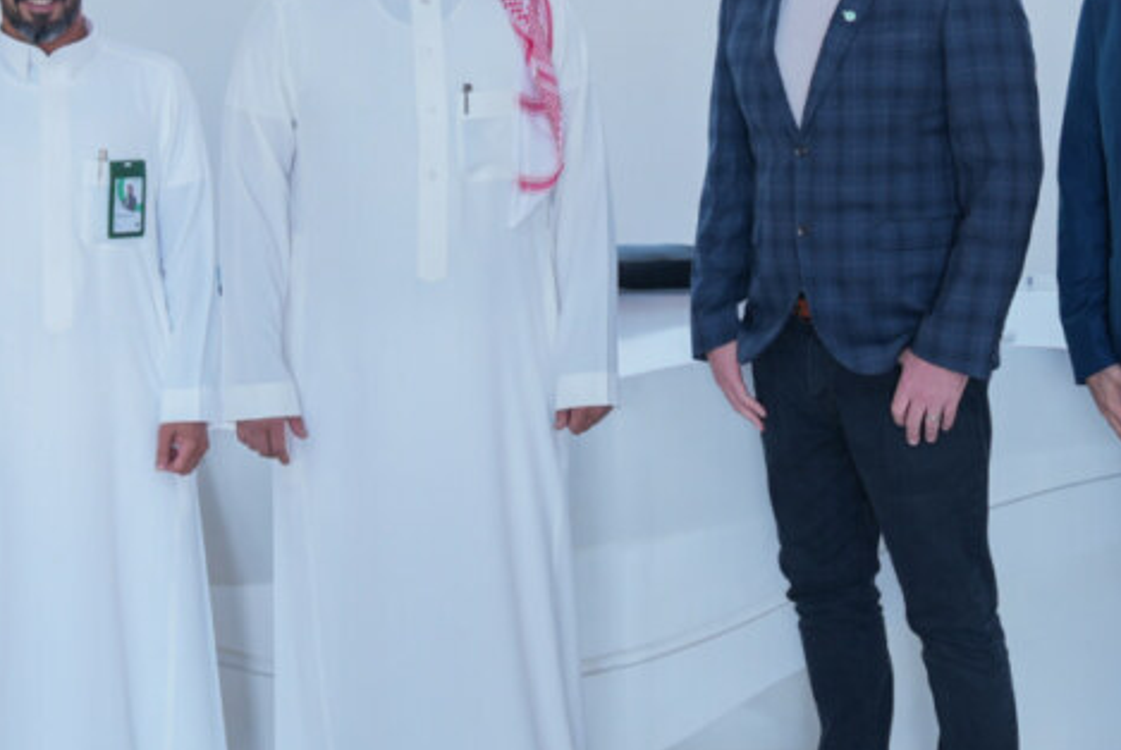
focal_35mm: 72
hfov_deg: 28.0
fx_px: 2245
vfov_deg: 18.5
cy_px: 5
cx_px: 664
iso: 250
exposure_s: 1/80
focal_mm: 33
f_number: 3.2
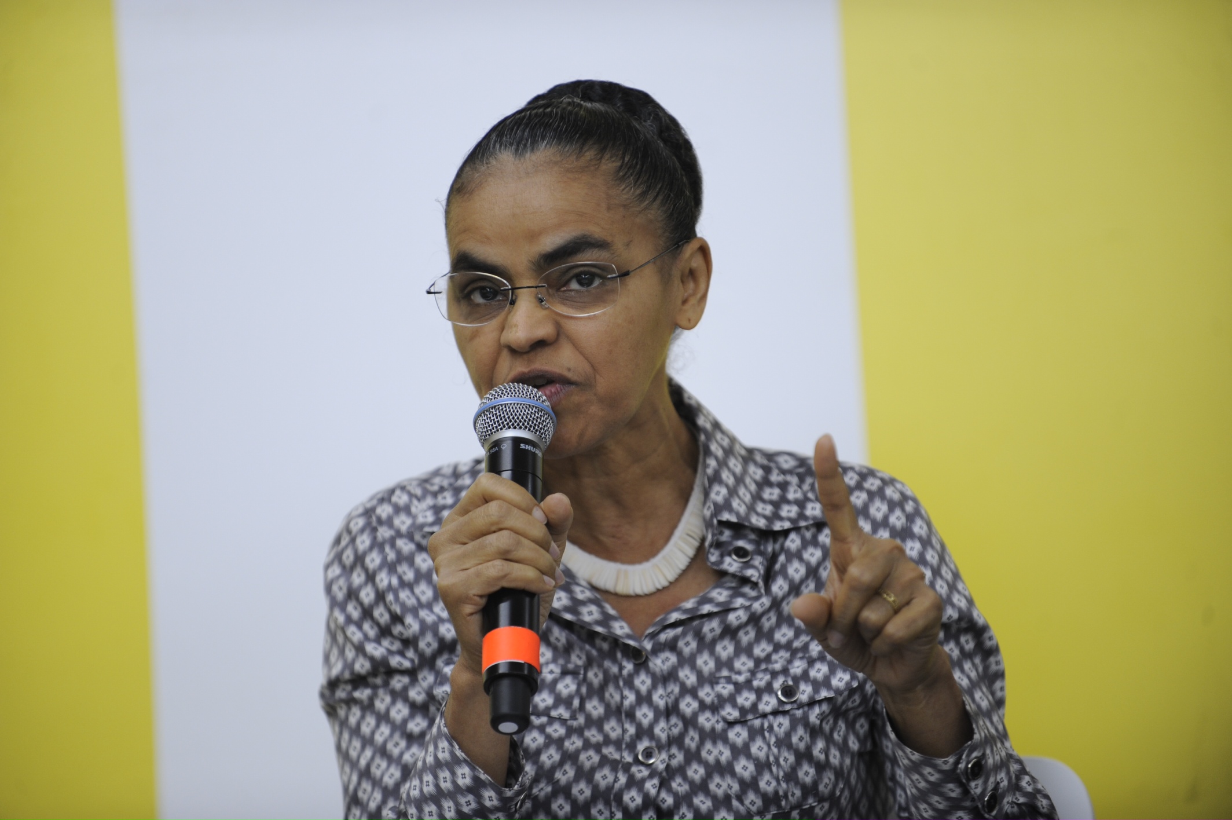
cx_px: 616
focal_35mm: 200
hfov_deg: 10.3
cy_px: 410
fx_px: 6840
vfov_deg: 6.9
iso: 800
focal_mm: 200
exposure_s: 1/160
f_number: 3.2
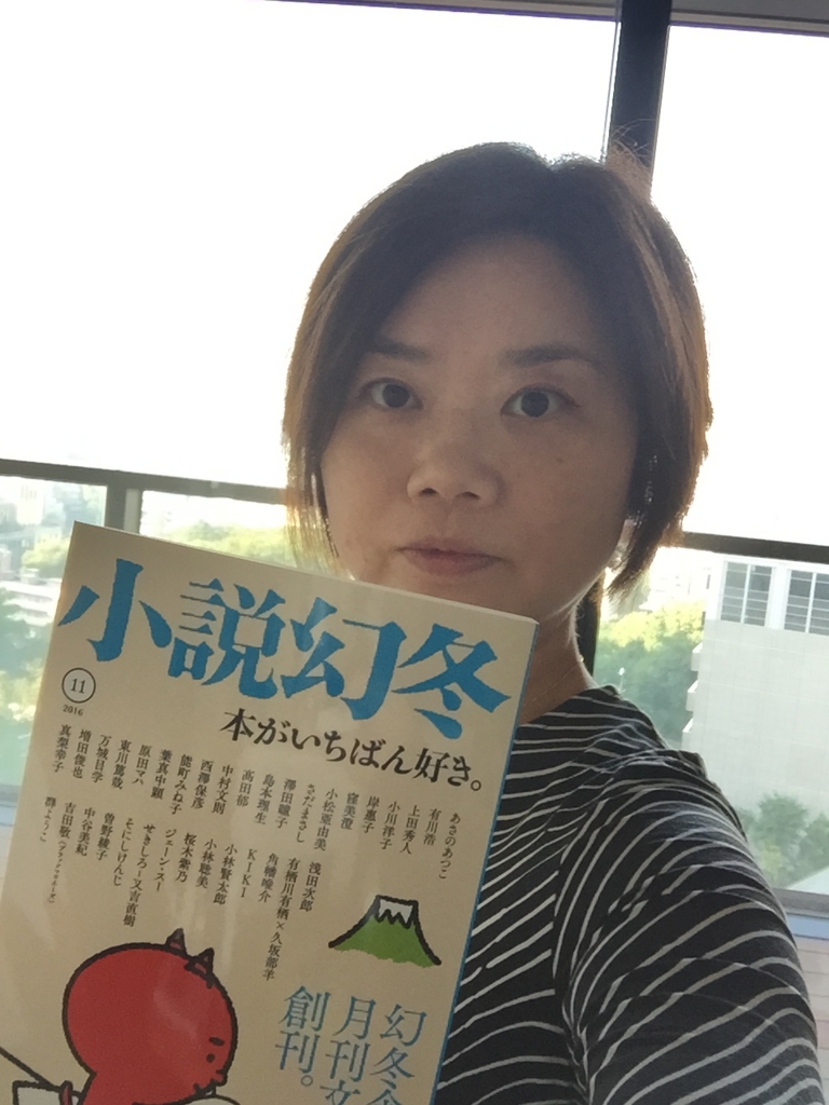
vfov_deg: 58.4
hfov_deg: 45.4
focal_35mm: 31
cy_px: 552
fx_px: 990
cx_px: 414
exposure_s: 1/30
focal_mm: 2.65
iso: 64
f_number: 2.2
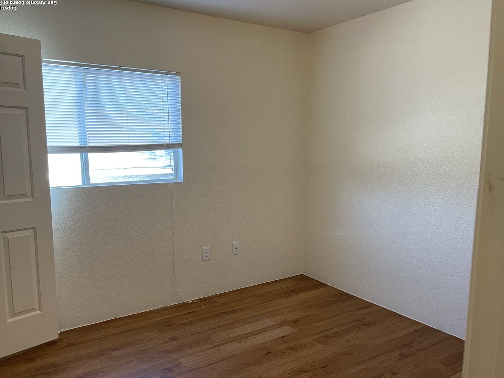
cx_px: 247
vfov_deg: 49.7
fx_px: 408
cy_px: 203
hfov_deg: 63.4
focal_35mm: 28
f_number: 1.6
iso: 100
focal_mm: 4.2
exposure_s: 1/60
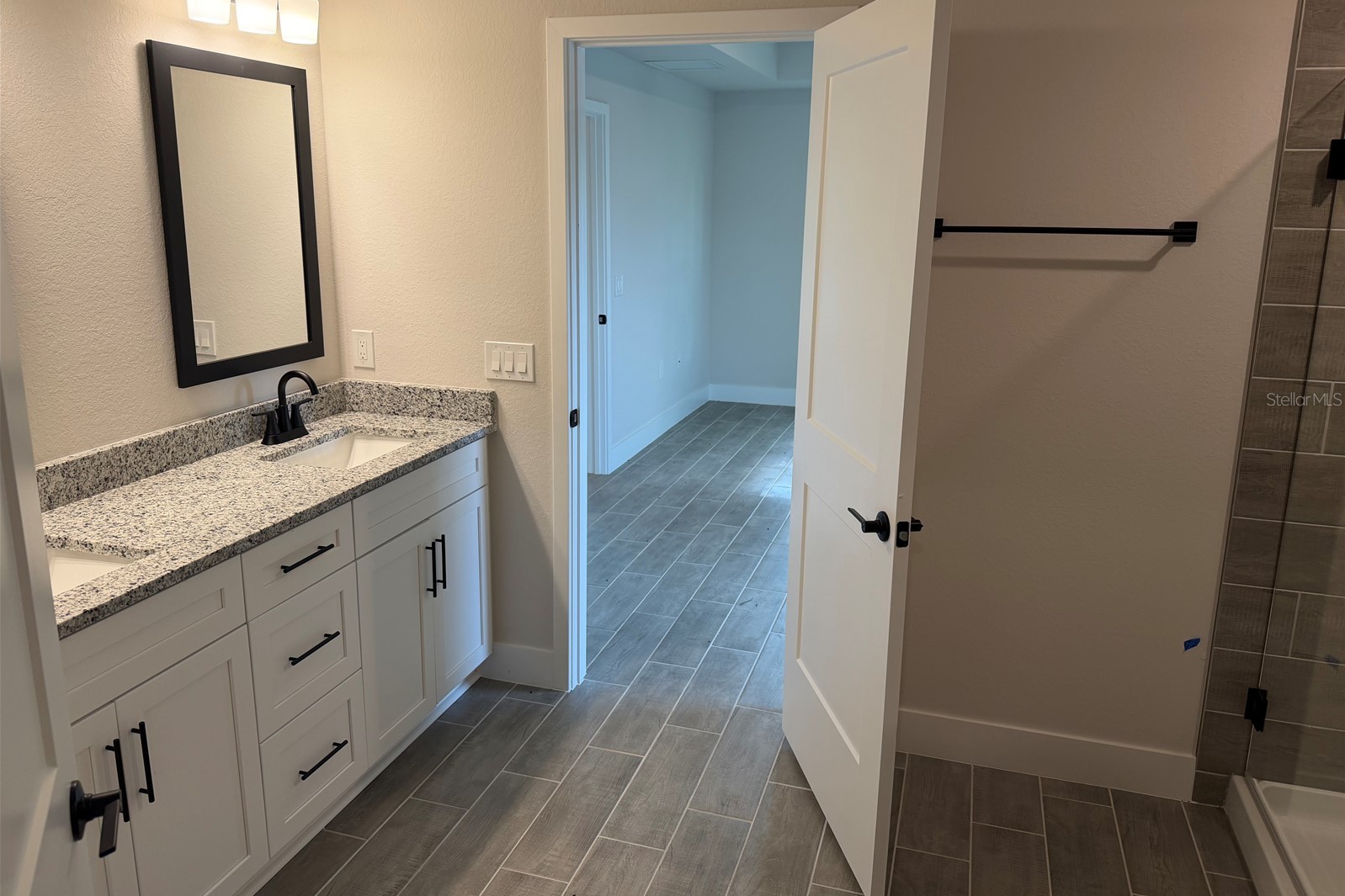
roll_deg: -0.6
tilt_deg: -12.6
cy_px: 399
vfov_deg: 51.2
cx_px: 672
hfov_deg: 71.5
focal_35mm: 25
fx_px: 934
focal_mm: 6.76
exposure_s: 1/120
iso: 125
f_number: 1.78
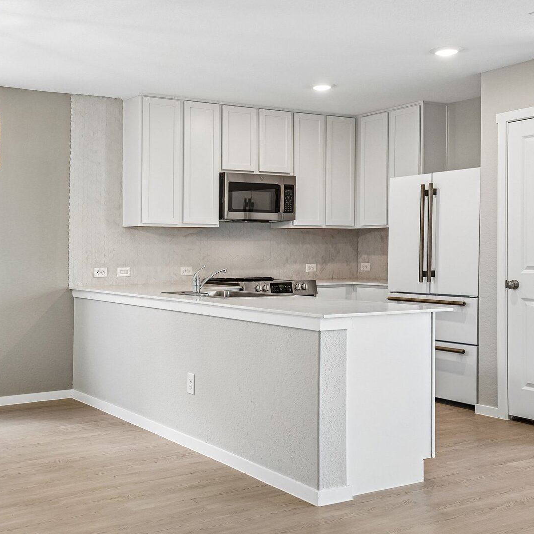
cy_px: 266
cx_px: 199
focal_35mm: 45
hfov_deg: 37.3
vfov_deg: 37.6
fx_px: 785
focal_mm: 35
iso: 400
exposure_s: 1/40
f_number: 8
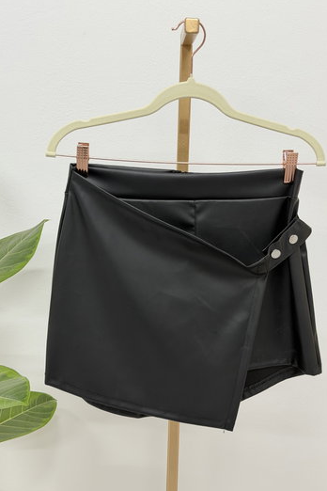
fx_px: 695
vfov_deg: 38.9
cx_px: 172
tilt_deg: -11.2
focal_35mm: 51
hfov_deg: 26.5
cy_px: 248
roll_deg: -1.9
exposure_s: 1/33
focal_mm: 6.76
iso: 200
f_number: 1.78
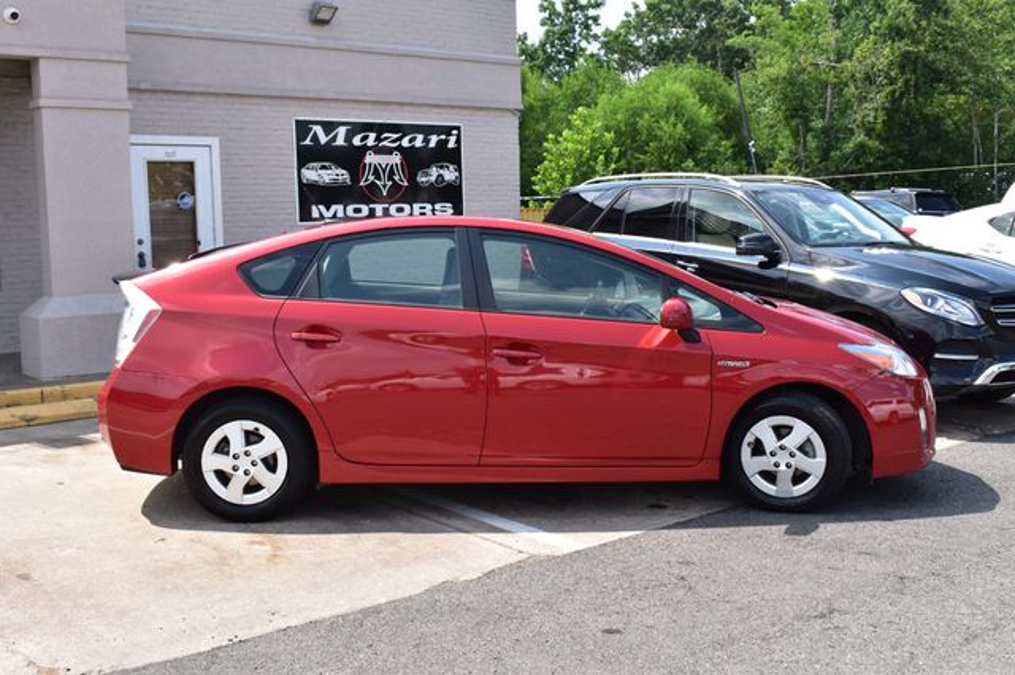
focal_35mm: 40
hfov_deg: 47.9
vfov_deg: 33.0
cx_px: 508
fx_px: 1141
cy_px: 338
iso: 400
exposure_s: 1/320
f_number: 10
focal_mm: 27
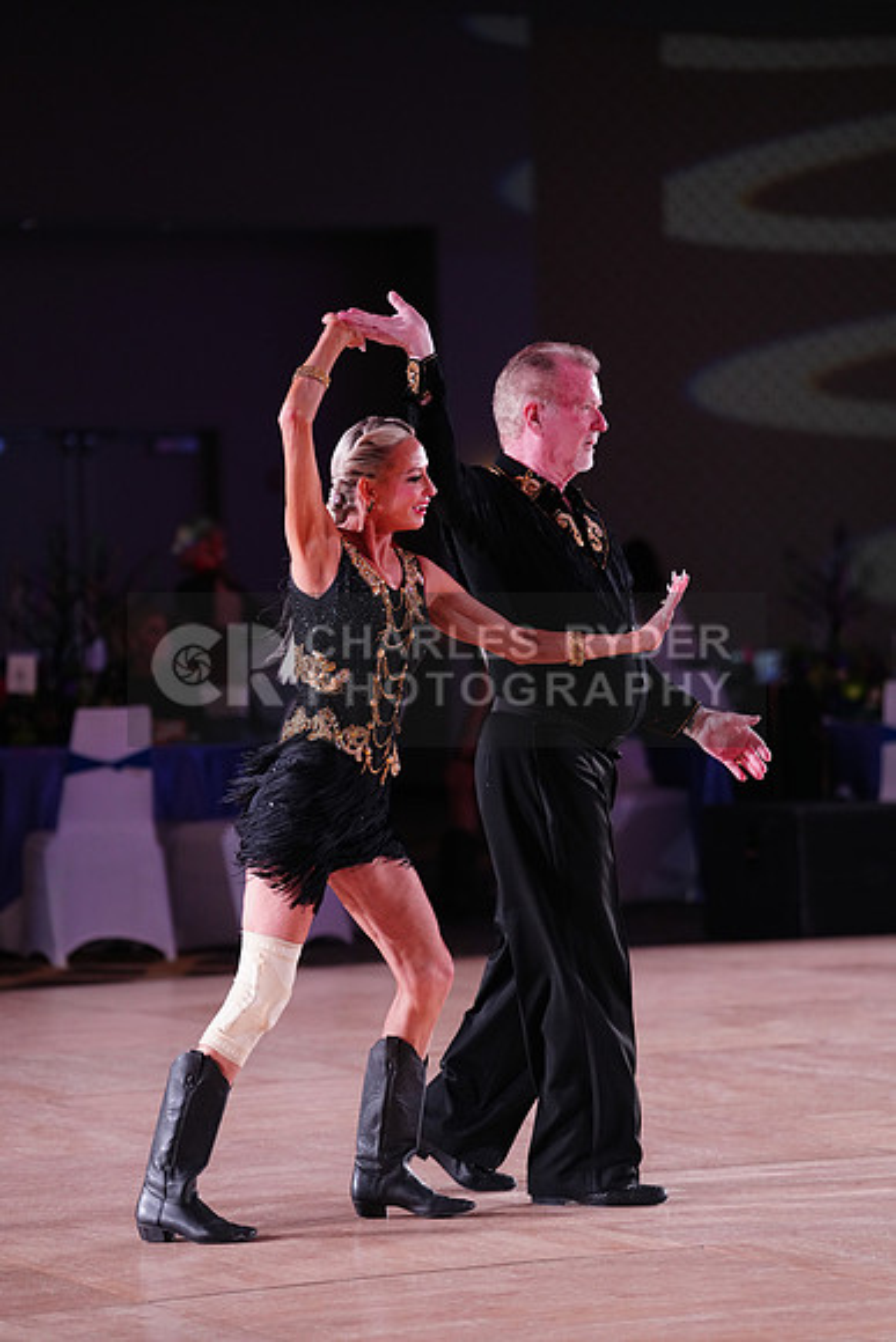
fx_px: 4813
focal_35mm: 129
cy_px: 671
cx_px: 448
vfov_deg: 15.9
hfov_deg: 10.6
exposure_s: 1/400
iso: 2000
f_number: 2.8
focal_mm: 129
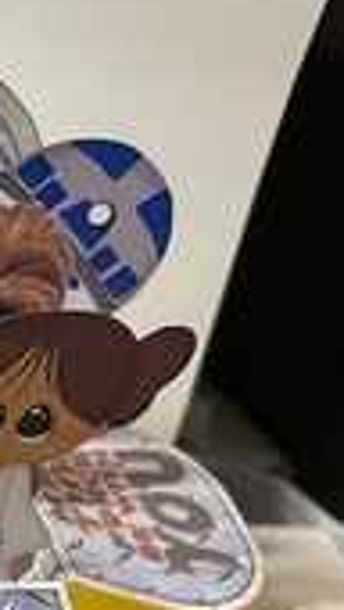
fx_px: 1213
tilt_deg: -36.4
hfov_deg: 13.5
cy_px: 551
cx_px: -376
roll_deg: -4.5
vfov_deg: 27.2
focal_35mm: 75
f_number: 1.6
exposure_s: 1/60
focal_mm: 5.1
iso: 400
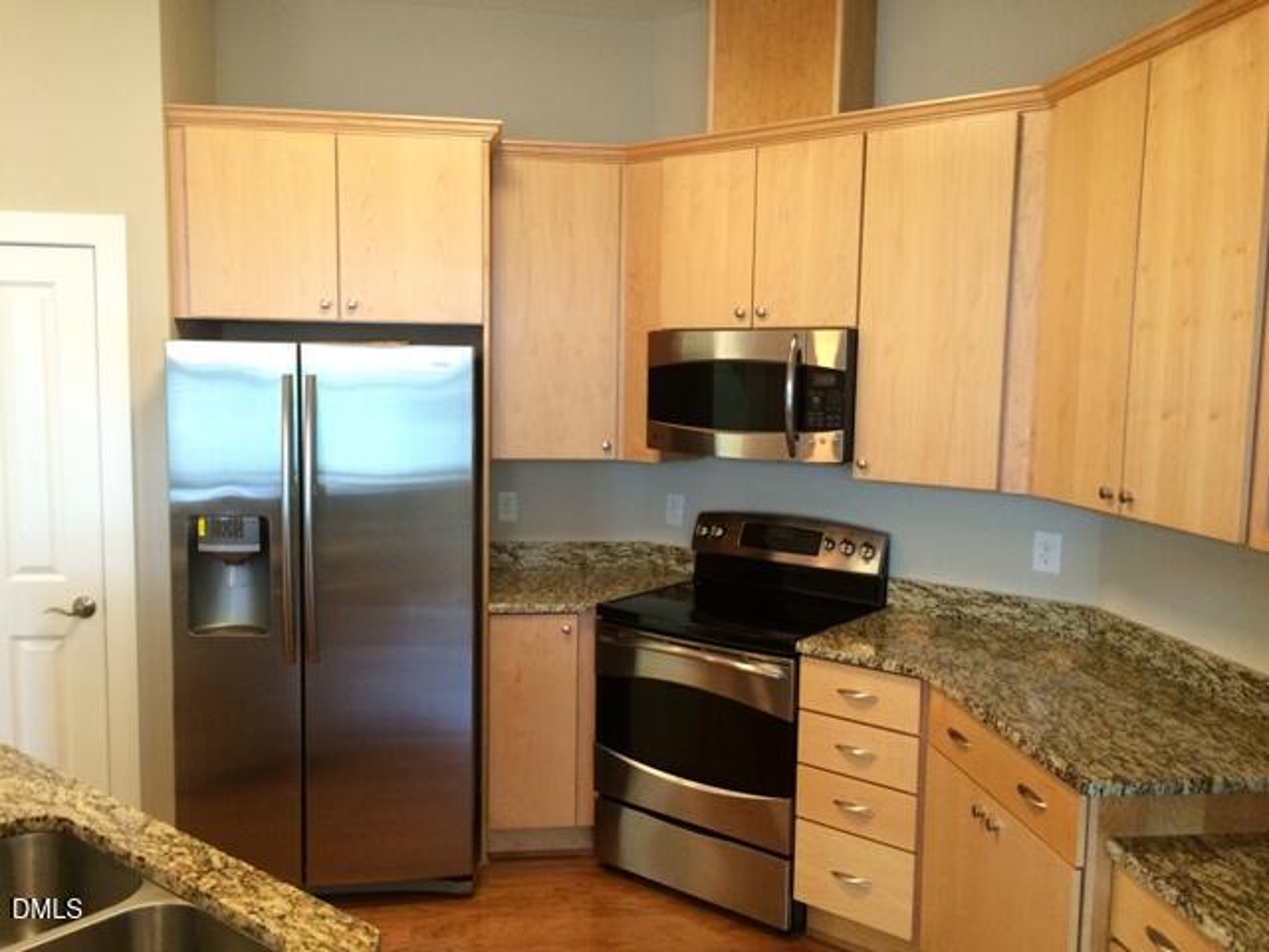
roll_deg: -2.6
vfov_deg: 48.2
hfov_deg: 61.7
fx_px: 1063
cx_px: 634
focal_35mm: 29
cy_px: 476
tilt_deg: -9.7
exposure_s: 1/30
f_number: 2.2
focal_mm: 4.15
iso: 200
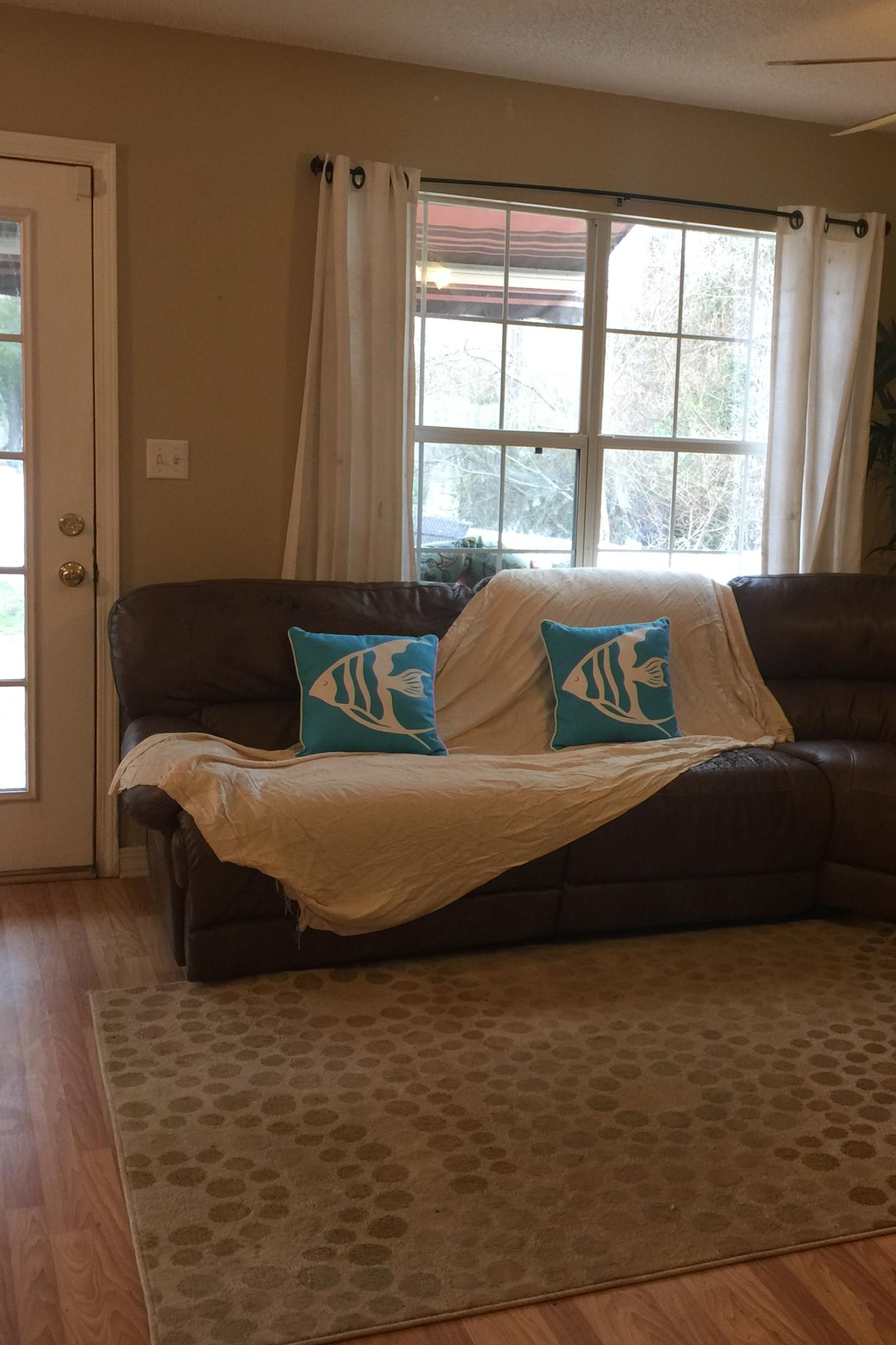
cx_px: 676
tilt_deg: -10.7
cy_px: 662
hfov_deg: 32.0
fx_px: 1531
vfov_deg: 47.4
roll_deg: -3.9
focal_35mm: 41
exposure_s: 1/15
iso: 40
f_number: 2.2
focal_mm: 4.15
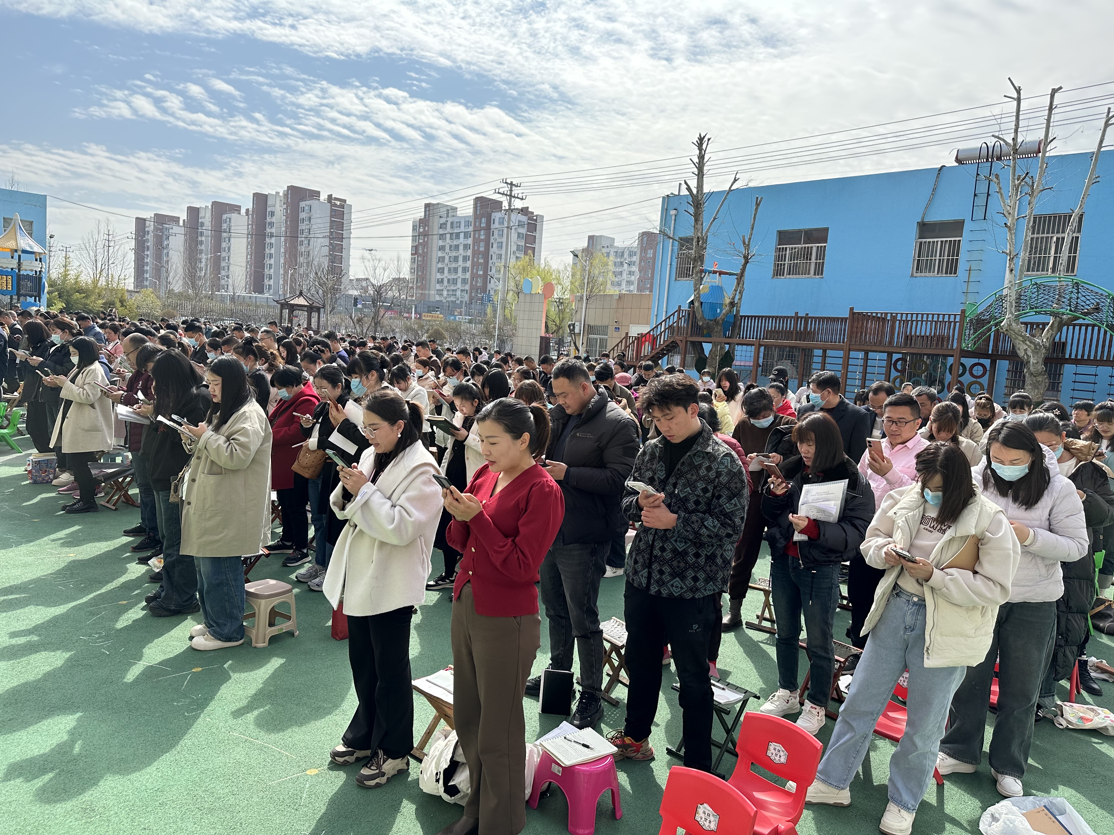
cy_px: 418
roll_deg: -4.4
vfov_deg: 56.8
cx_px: 557
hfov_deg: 71.6
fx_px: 772
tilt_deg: -6.0
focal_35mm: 24
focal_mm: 6.86
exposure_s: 1/3058
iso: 80
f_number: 1.78
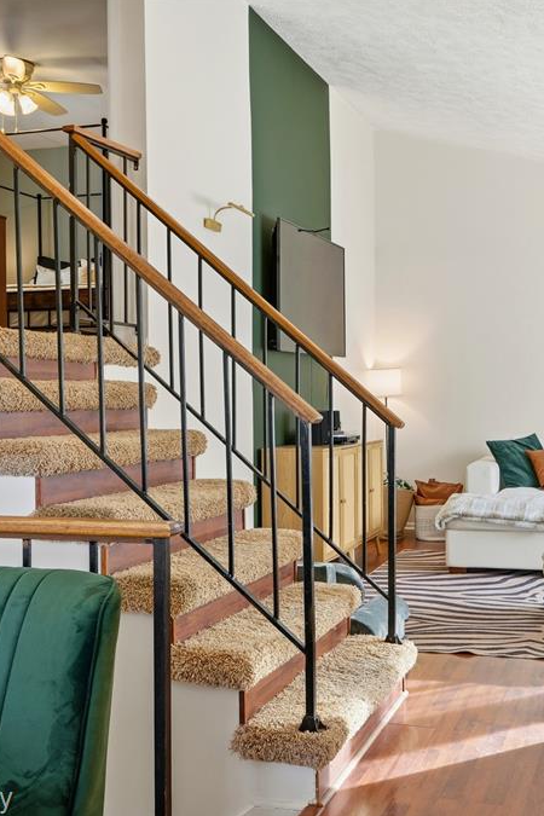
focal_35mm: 44
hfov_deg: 30.4
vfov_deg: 44.5
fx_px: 997
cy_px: 407
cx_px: 331
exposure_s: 1/320
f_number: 8
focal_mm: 29
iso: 400
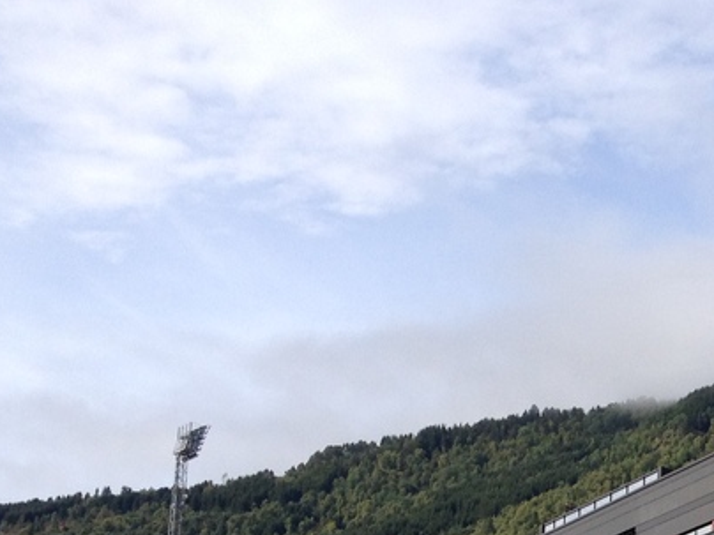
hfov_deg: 17.7
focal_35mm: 104
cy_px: 736
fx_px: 2145
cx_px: 928
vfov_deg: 13.6
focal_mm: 4.28
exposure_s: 1/1175
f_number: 2.4
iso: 64
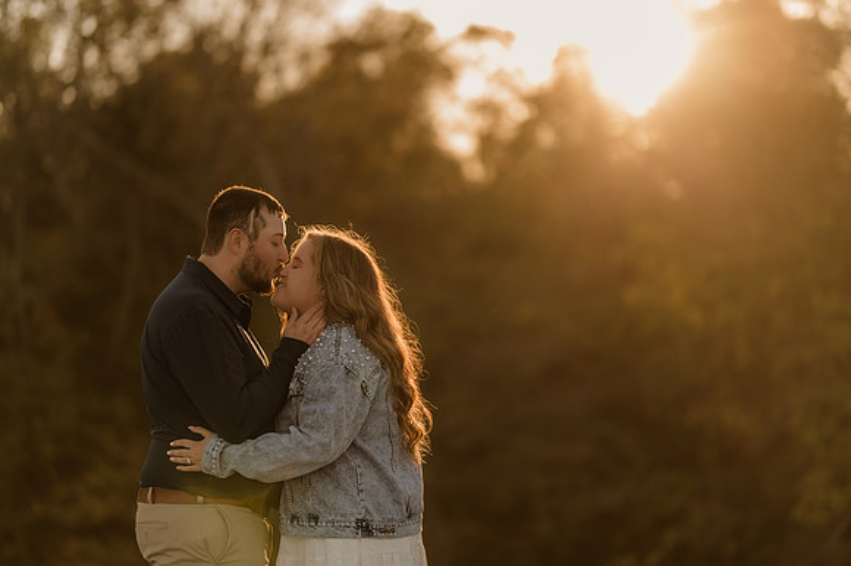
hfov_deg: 23.9
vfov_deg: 16.1
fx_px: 2008
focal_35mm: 85
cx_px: 426
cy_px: 283
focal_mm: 85
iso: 50
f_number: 1.4
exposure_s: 1/1000
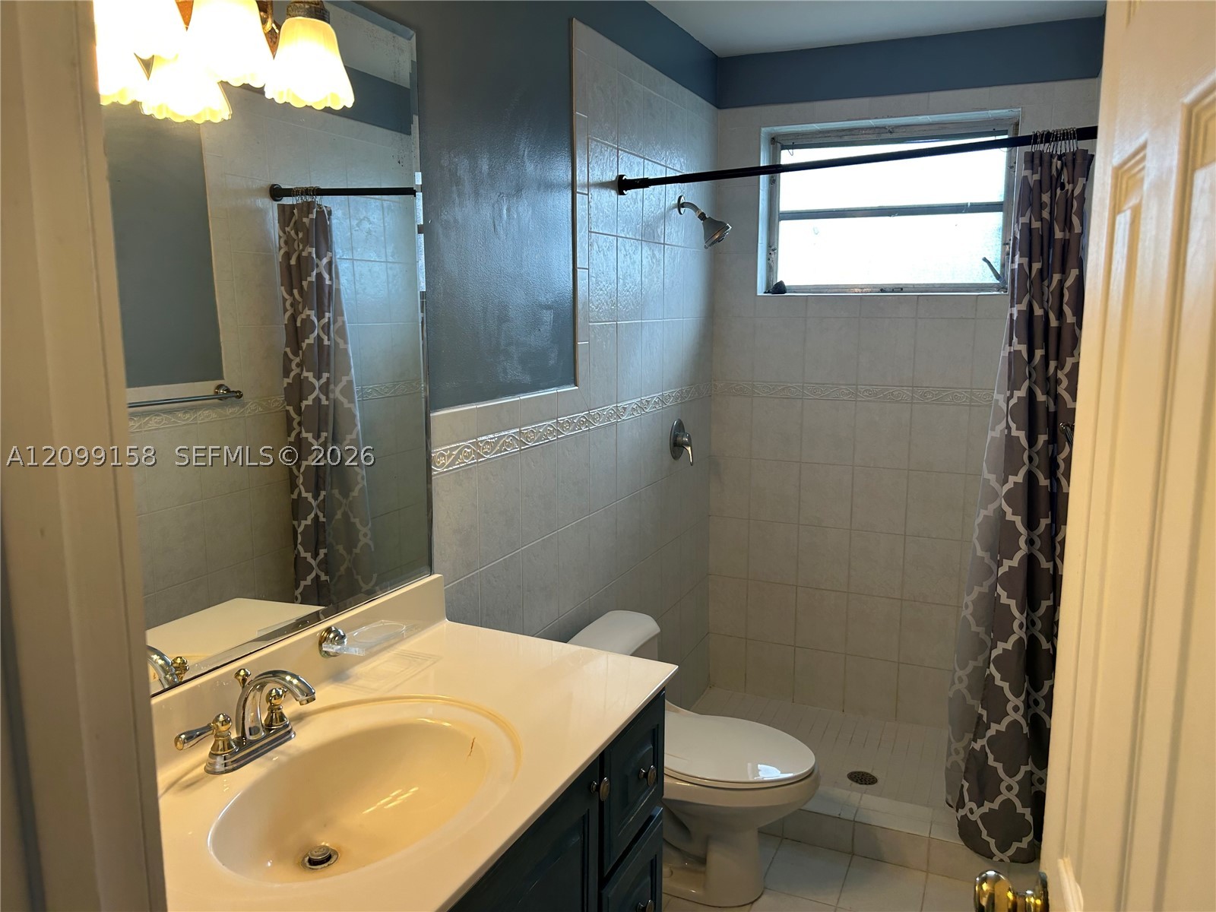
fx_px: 913
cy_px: 456
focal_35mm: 26
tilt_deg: -9.3
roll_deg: +0.6
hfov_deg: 67.3
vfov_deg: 53.1
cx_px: 608
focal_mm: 5.7
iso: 64
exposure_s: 1/120
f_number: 1.5
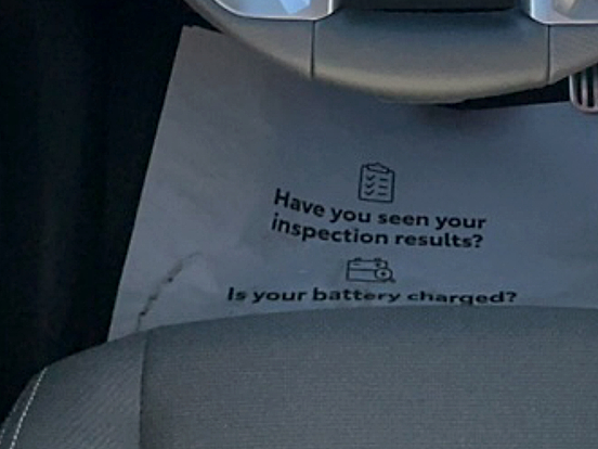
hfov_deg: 22.3
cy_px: -151
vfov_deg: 16.0
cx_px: 441
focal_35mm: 87
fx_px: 1503
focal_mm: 3
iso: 50
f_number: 1.8
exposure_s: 1/120
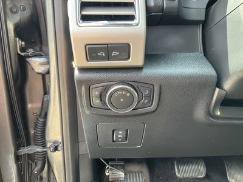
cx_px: 122
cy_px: 91
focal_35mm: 29
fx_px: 204
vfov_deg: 48.2
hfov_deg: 61.7
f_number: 1.8
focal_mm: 3
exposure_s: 1/60
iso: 80
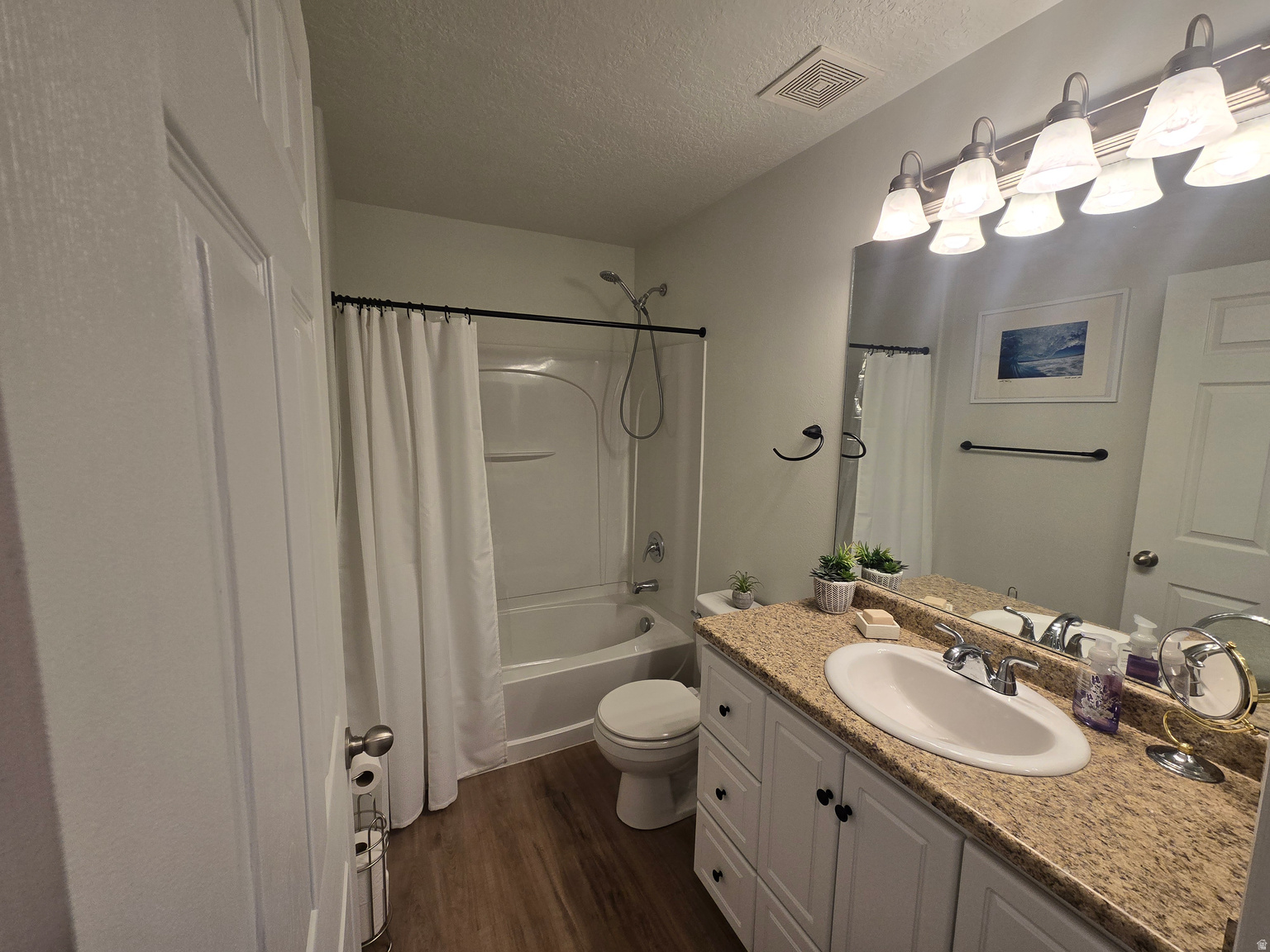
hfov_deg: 106.2
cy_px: 476
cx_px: 635
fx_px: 477
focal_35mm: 13
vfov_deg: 89.9
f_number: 2.2
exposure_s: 1/120
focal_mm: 2.2
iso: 80
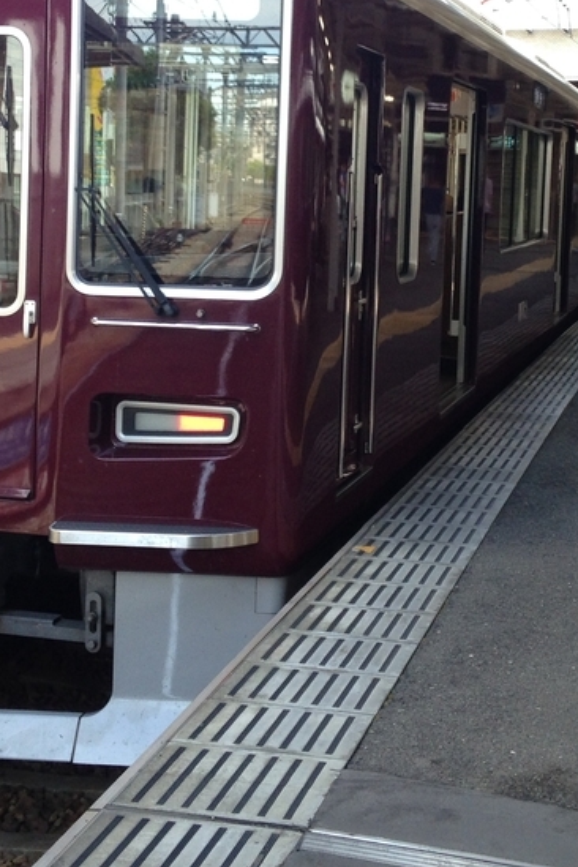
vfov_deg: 31.1
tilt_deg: -2.8
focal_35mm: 64
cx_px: 347
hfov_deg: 21.2
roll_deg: +0.3
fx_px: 1541
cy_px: 265
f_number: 2.4
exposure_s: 1/120
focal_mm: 4.12
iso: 80
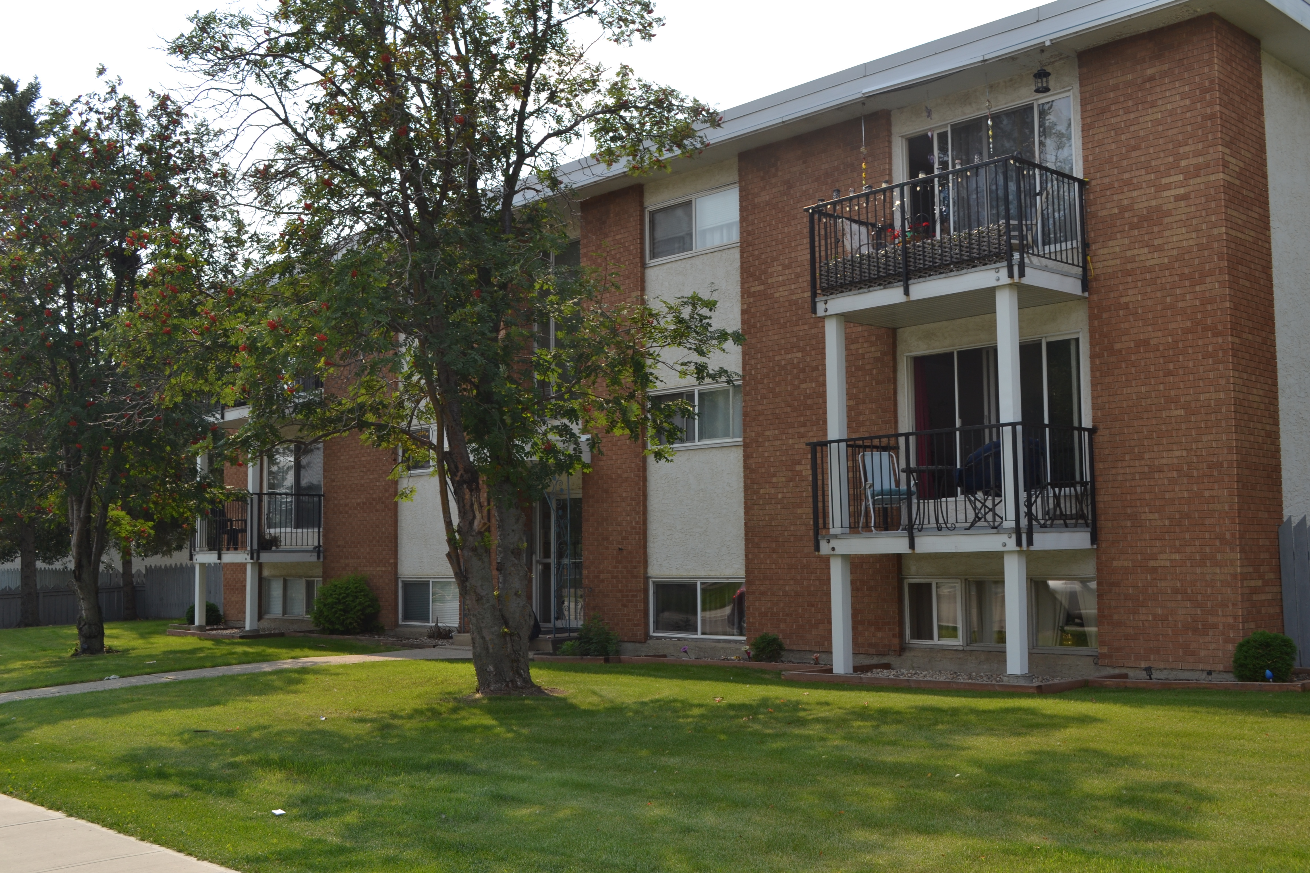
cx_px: 655
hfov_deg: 53.1
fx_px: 1310
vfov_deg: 36.9
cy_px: 436
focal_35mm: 36
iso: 100
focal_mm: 24
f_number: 9
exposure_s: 1/200
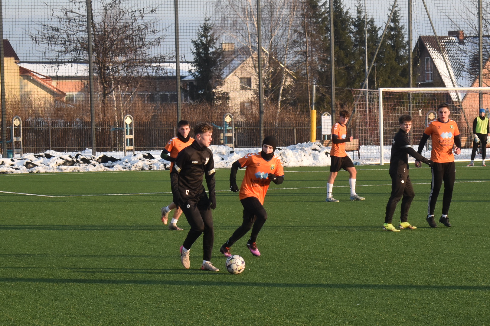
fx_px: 1123
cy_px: 163
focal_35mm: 82
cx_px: 245
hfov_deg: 24.6
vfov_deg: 16.6
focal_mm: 55
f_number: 5.6
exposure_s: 1/1000
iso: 720
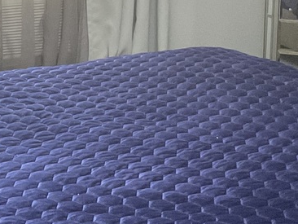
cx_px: 2
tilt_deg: -12.5
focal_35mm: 114
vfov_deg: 12.9
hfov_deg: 16.9
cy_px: 2
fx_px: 982
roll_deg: +0.7
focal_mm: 3
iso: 250
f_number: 1.8
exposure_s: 1/60
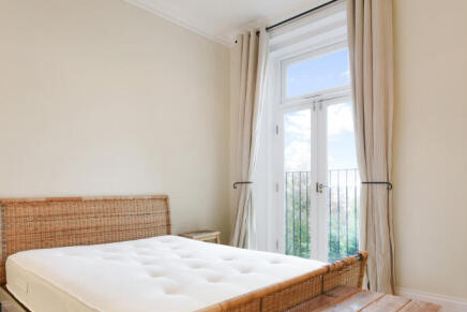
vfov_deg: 52.7
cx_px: 256
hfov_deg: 73.5
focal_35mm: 24
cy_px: 192
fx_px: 311
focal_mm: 16
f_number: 8
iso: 320
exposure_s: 1/3
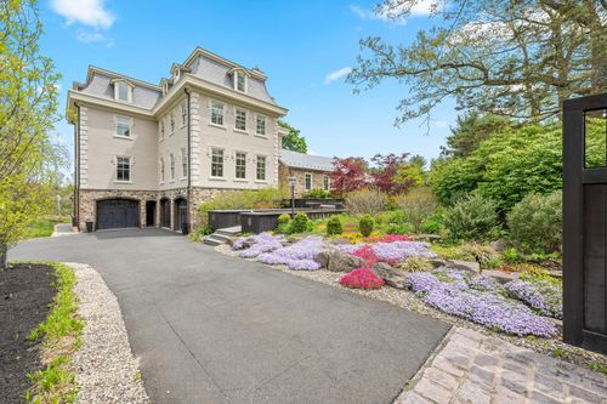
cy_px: 202
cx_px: 304
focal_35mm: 14
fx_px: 244
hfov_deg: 102.3
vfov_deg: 79.2
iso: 200
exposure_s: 1/250
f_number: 6.3
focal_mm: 14.5
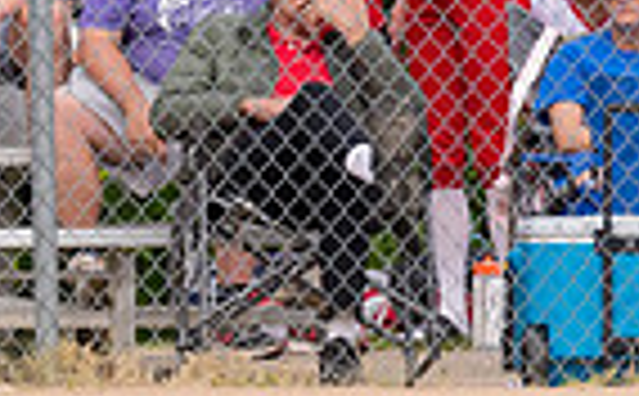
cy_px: 76
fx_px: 21752
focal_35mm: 1252
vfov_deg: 1.0
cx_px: -464
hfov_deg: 1.7
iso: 320
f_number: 5.6
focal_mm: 200
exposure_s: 1/1600
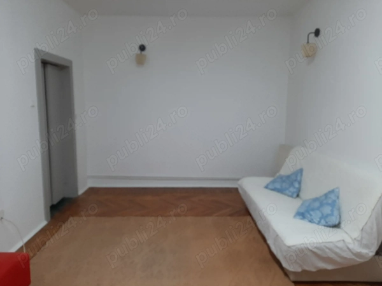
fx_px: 287
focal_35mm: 26
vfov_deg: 53.1
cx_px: 191
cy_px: 143
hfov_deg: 67.3
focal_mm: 3.93
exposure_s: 1/50
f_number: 1.7
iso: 64
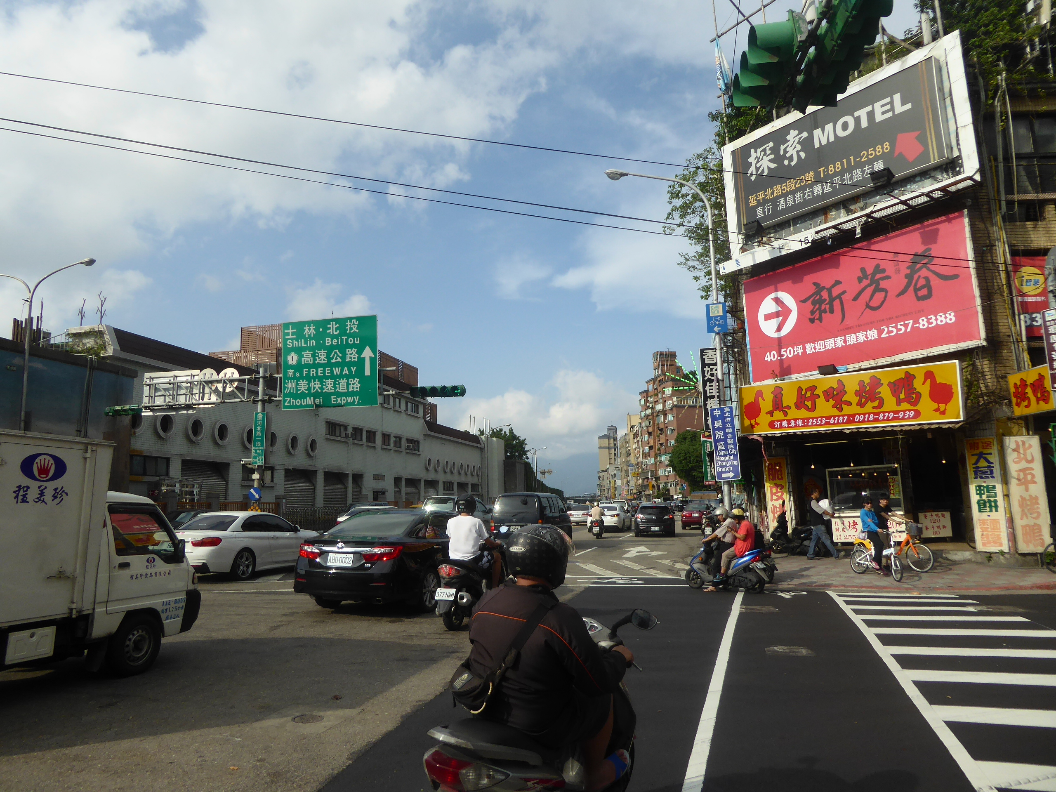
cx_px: 528
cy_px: 396
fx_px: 763
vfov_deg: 54.9
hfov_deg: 69.4
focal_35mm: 25
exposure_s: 1/1600
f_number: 3.3
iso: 100
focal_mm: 4.3
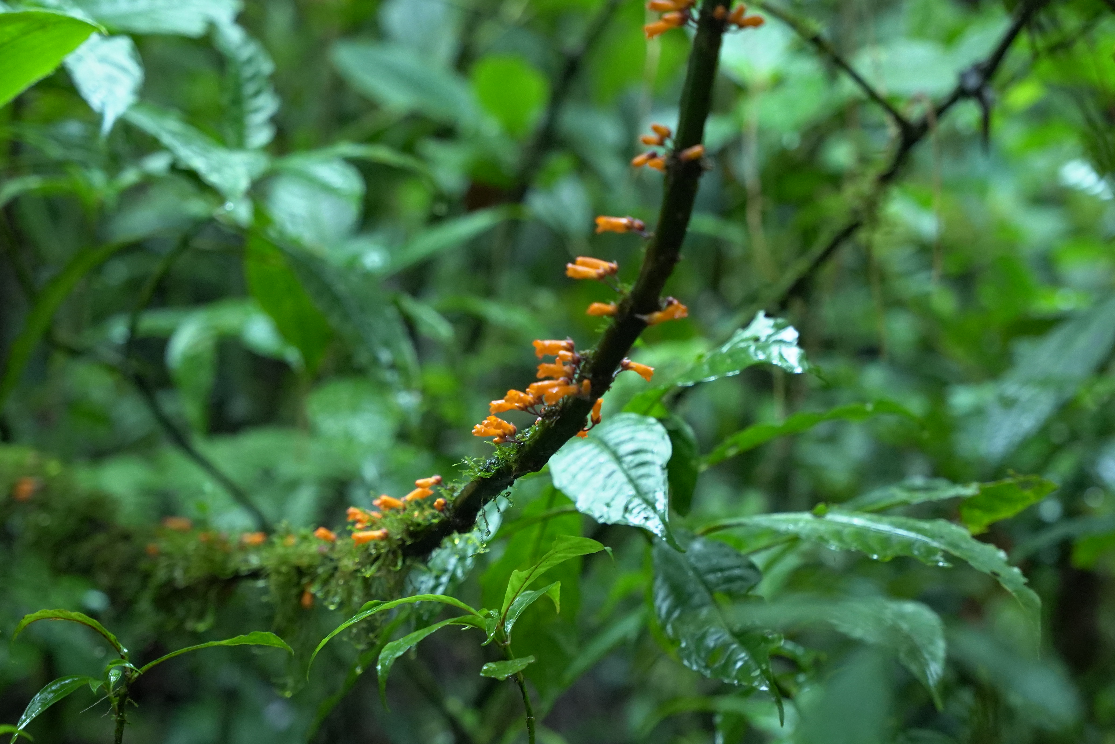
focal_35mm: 101
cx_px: 532
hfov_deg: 20.2
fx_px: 3128
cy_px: 467
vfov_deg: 13.5
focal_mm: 70
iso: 4000
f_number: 2.8
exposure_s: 1/160
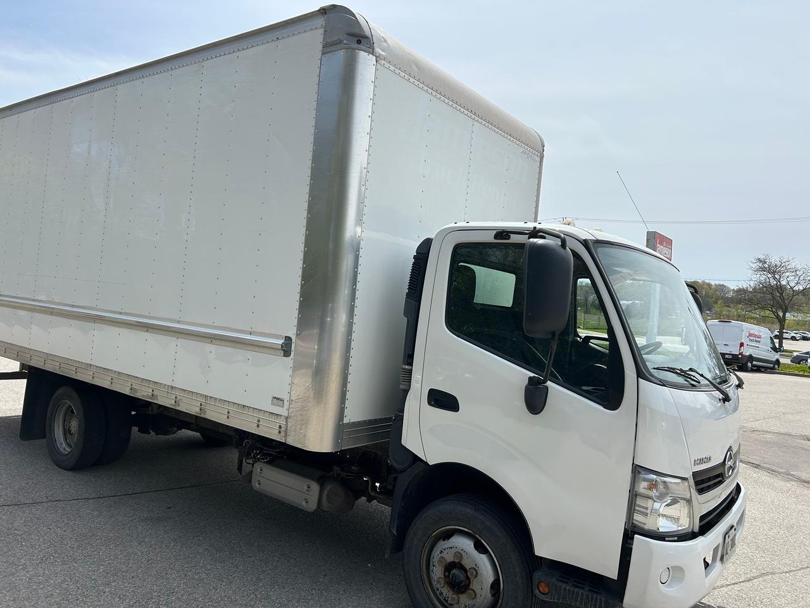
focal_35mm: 26
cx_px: 405
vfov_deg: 53.1
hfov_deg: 67.3
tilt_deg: +0.0
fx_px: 608
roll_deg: -2.5
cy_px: 304
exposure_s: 1/5587
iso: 50
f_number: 1.5
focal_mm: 5.7
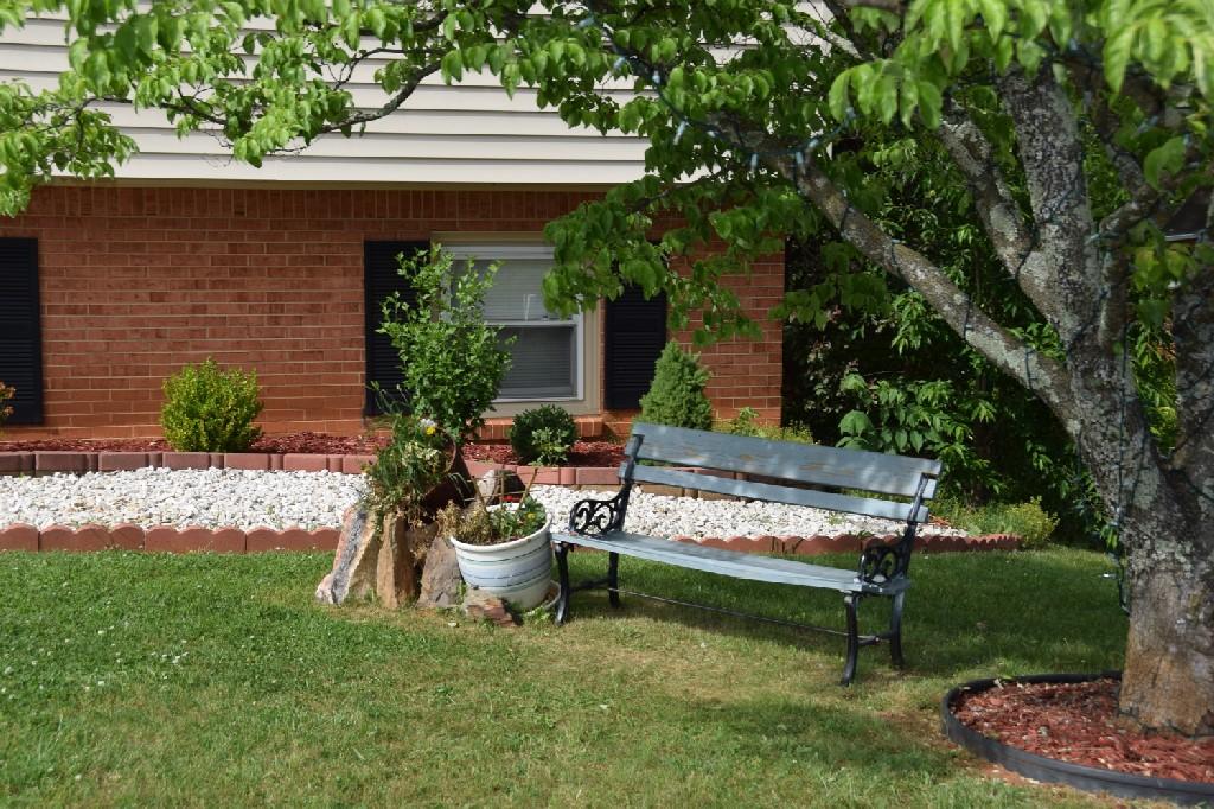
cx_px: 607
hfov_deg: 36.9
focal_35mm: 54
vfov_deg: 25.0
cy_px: 404
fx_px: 1820
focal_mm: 36
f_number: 8
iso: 100
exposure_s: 1/200
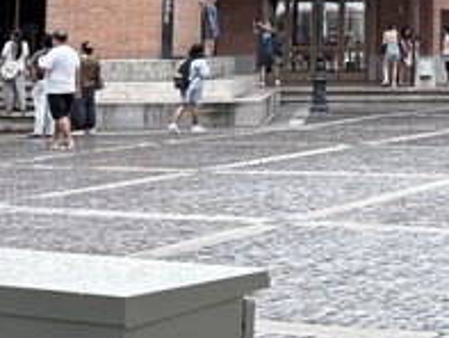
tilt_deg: +8.1
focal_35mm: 103
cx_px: 504
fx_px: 1337
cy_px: -111
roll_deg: +0.3
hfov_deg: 18.3
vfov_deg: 13.8
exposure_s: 1/850
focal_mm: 5.96
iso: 64
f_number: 1.6
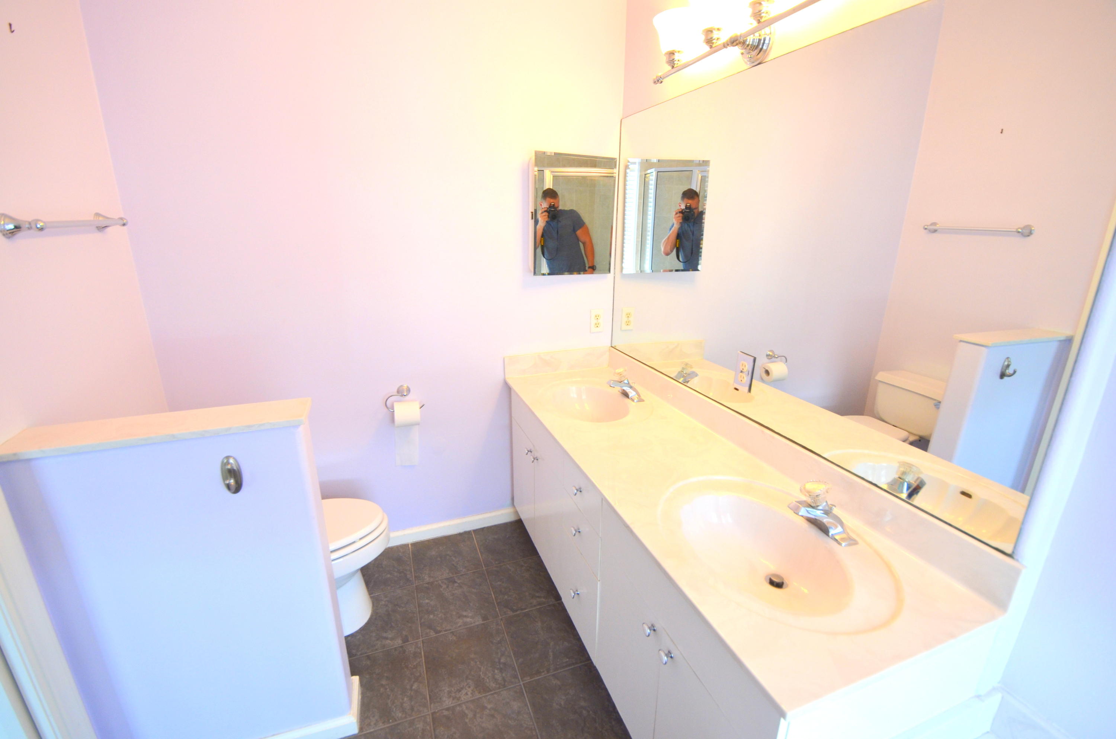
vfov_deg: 77.1
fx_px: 464
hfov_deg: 100.5
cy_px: 370
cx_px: 558
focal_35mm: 15
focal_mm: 10
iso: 400
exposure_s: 1/60
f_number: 4
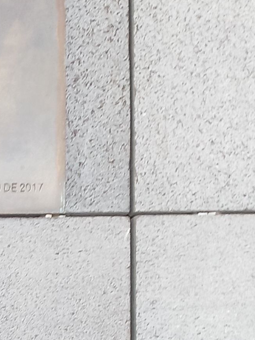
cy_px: 503
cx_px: -232
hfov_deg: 10.4
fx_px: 1297
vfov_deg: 14.0
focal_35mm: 132
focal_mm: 4.6
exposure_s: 1/50
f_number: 1.8
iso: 50
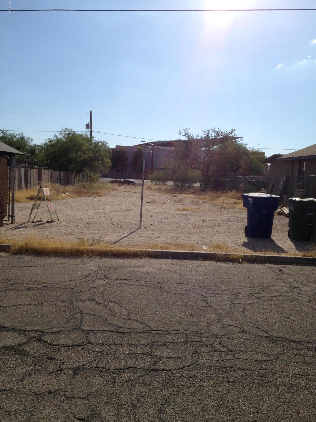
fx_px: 426
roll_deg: -2.2
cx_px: 158
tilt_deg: -6.8
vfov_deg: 52.6
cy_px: 211
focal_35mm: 35
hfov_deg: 40.7
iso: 50
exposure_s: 1/3460
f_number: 2.4
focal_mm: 4.28
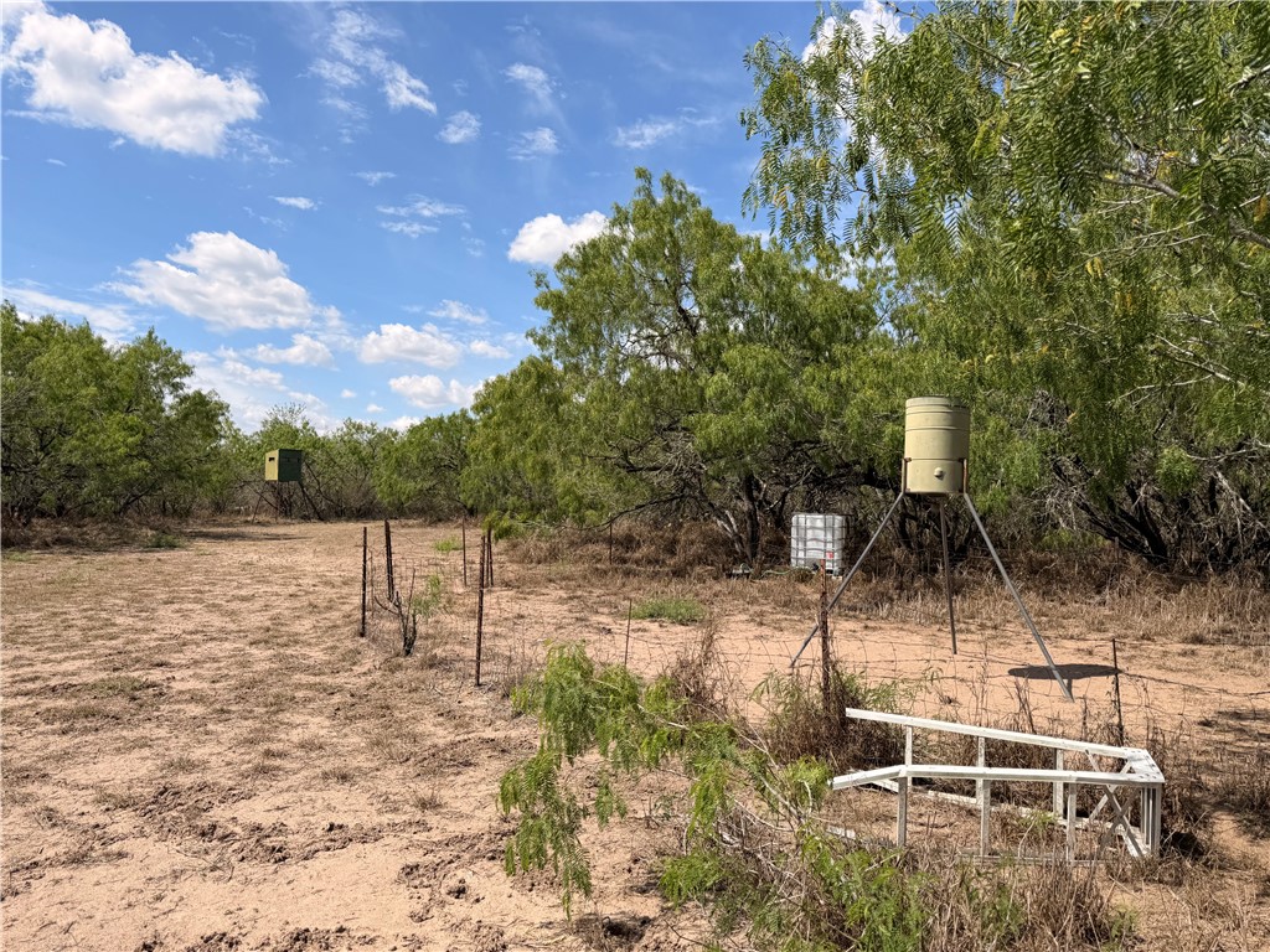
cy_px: 476
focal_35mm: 24
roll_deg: -3.1
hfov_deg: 71.6
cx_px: 635
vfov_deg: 56.8
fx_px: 881
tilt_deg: +1.9
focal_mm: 6.76
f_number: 1.78
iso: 80
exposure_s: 1/4975
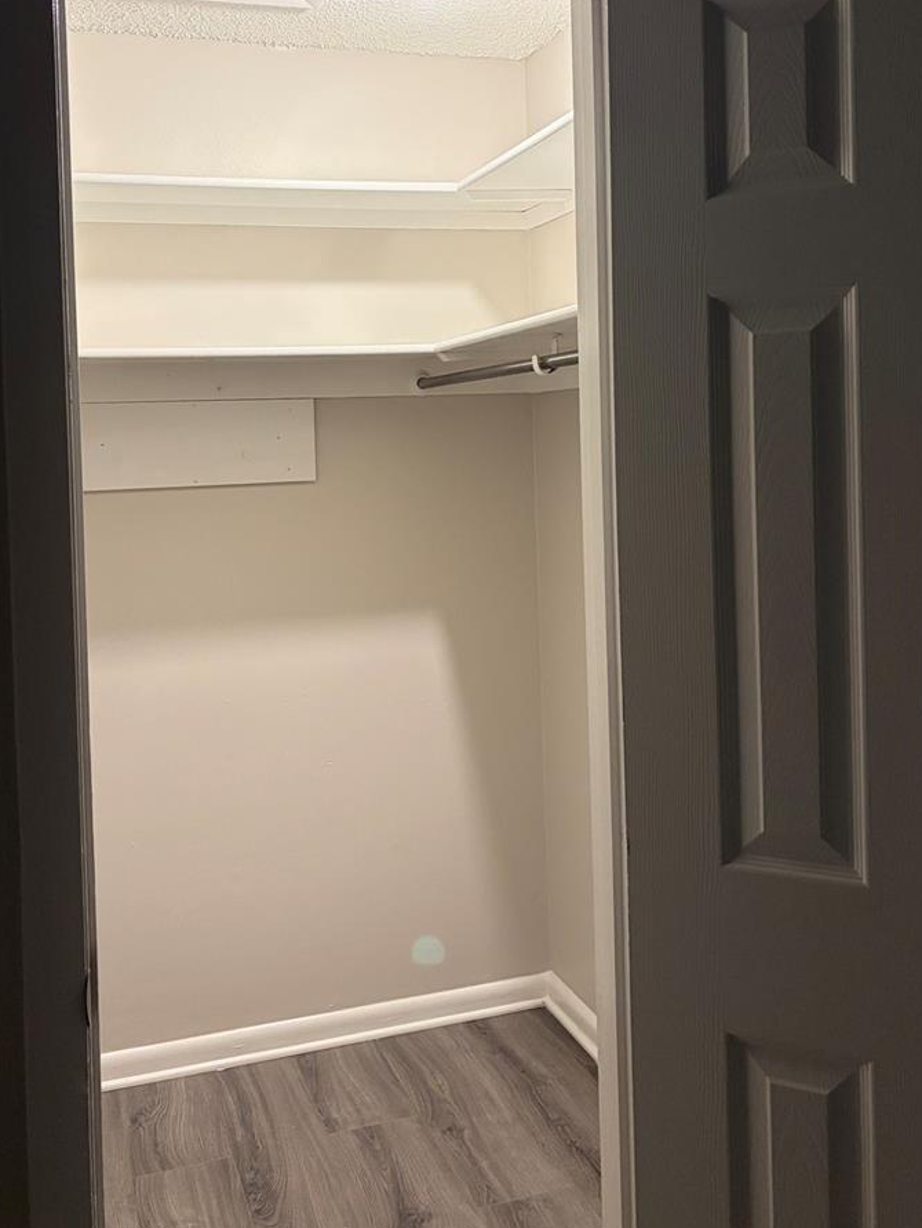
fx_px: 1242
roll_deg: +2.2
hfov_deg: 40.7
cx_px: 434
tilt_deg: -0.1
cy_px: 453
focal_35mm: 35
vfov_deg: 52.0
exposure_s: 1/60
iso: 250
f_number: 1.6
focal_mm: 5.96
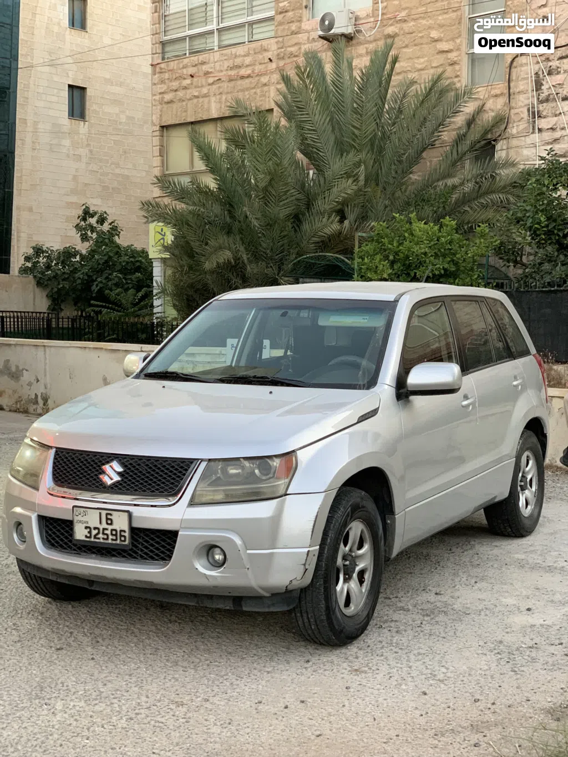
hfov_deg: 28.0
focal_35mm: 52
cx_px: 284
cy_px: 378
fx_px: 1137
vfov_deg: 36.8
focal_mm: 6
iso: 160
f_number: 2.4
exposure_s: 1/50
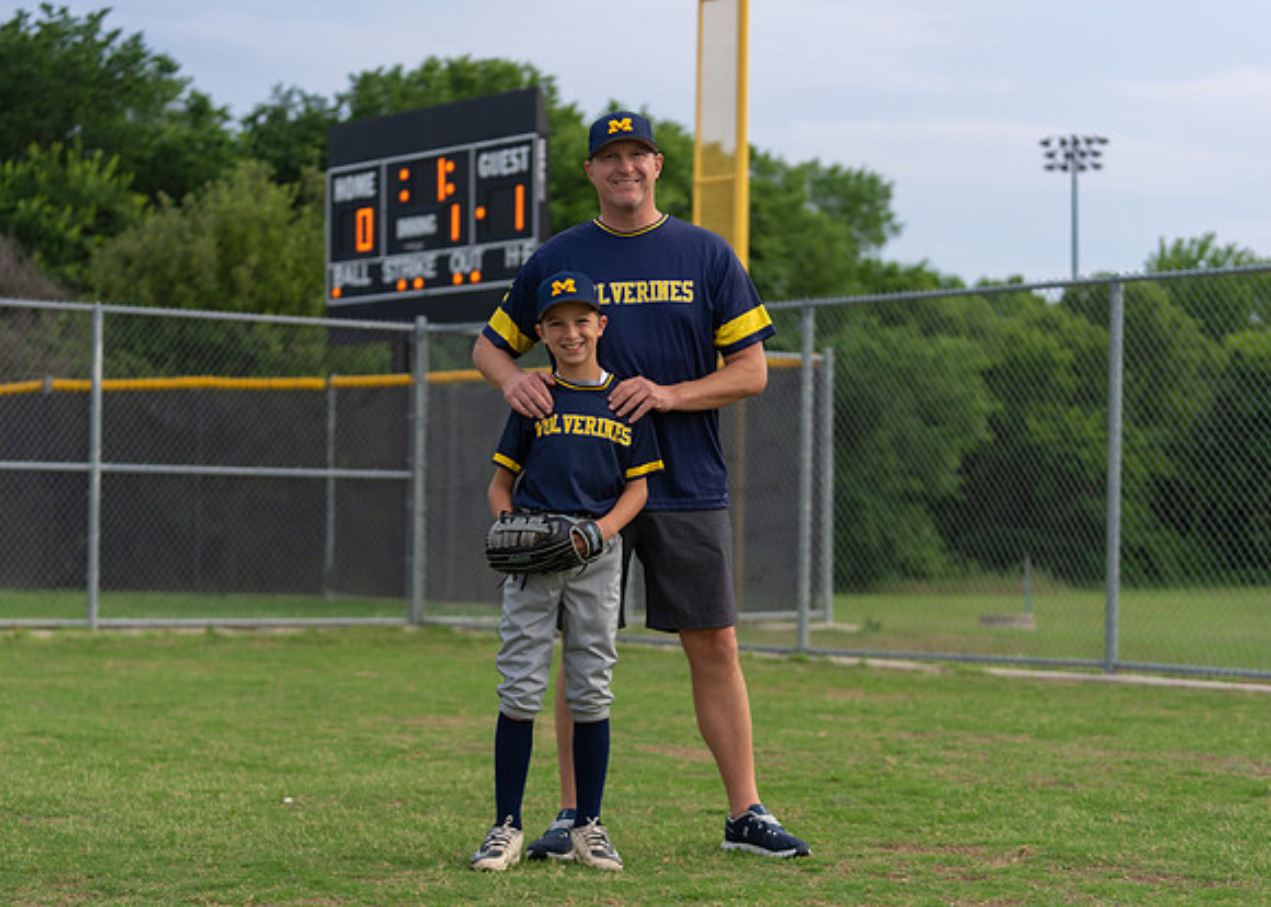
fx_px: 2770
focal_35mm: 77
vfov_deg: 18.6
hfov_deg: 25.8
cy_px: 474
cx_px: 594
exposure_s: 1/320
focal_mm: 70
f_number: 2.8
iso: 200
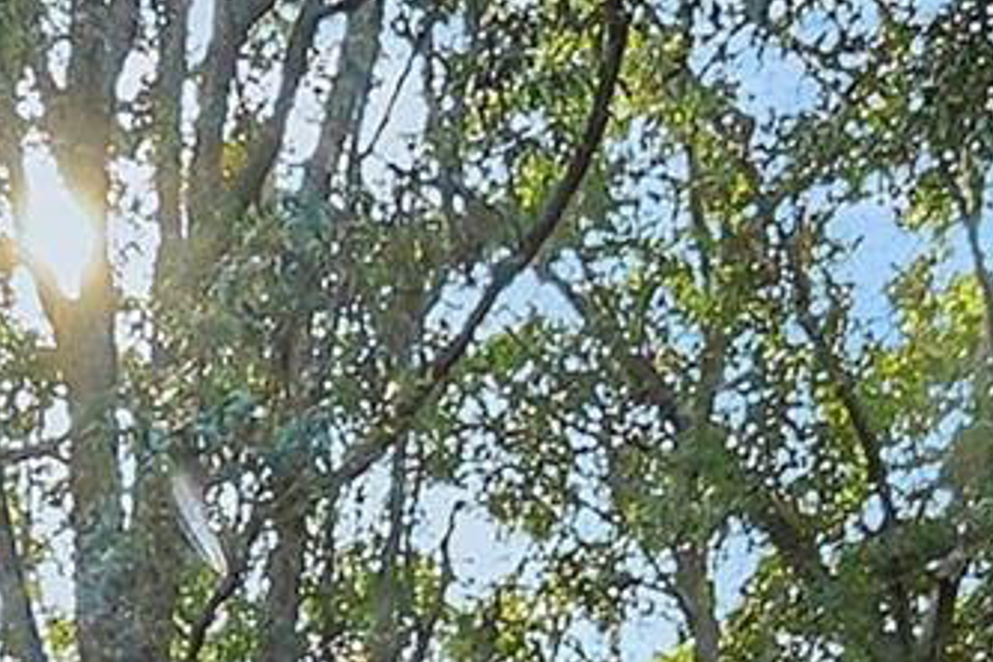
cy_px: 1209
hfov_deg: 28.0
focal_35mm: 72
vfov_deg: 15.9
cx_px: 581
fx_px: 1986
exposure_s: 1/160
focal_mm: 10
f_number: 4.5
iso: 200
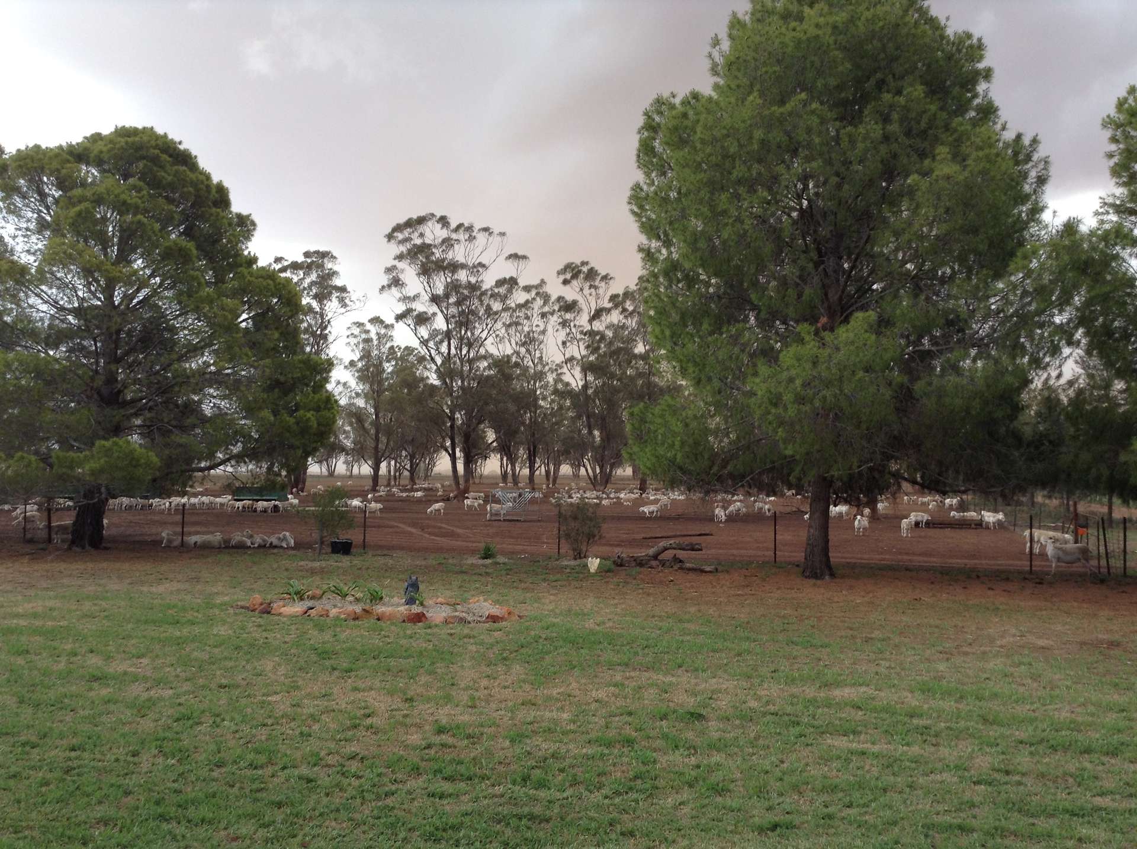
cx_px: 568
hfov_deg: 55.4
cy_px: 424
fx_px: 1082
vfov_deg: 42.8
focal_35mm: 33
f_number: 2.4
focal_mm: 3.3
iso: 25
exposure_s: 1/252
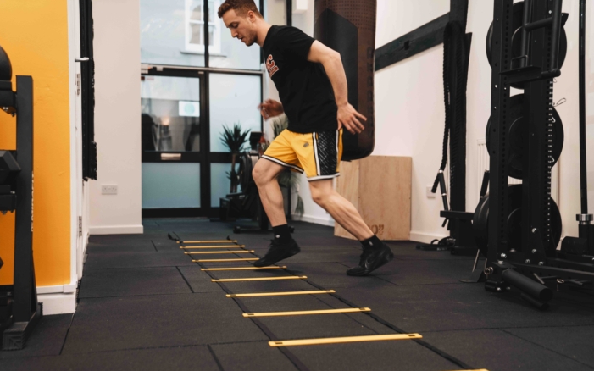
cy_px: 198
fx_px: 680
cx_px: 296
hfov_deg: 47.2
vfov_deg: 30.5
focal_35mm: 42
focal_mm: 41
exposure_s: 1/125
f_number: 2.8
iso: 800
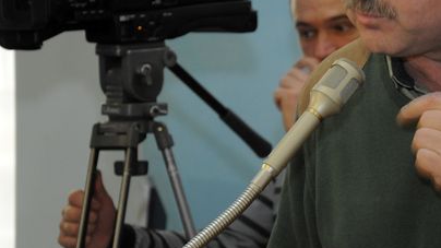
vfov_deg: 5.3
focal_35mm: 231
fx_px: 2699
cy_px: 35
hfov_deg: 9.3
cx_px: 372
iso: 1600
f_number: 5.6
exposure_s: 1/30
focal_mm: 85
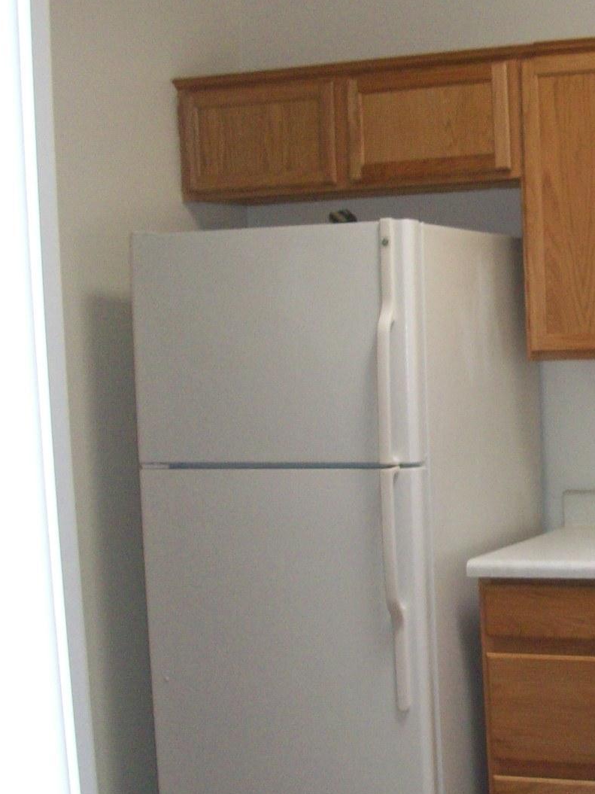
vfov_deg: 29.4
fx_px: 1513
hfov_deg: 20.7
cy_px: 429
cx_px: 723
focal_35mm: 66
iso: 160
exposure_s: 1/60
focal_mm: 5.7
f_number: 2.8
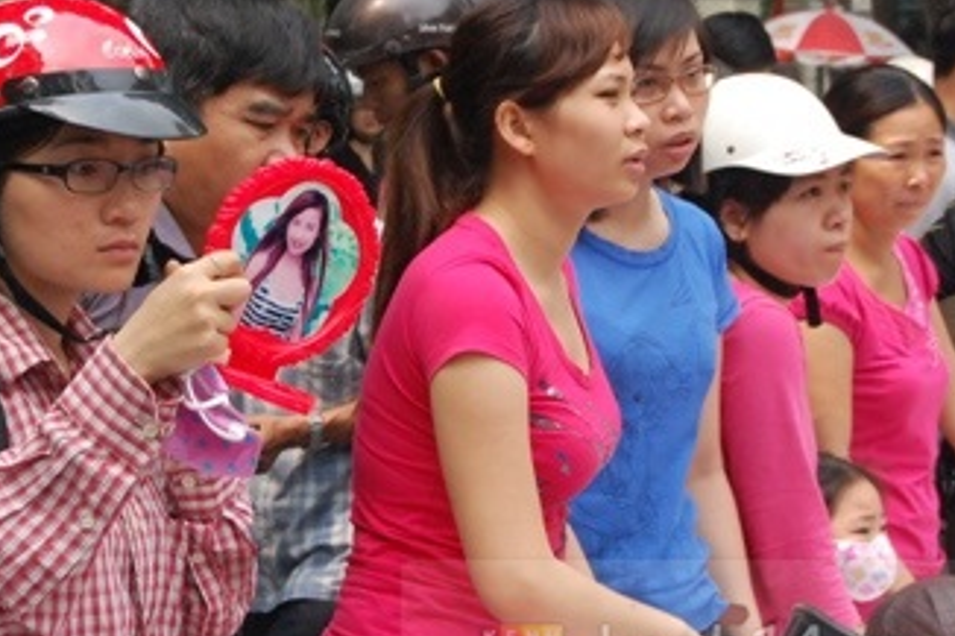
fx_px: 4028
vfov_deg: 9.0
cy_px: 230
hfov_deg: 13.4
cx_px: 141
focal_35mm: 152
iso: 1600
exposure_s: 1/500
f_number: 11
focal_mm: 55
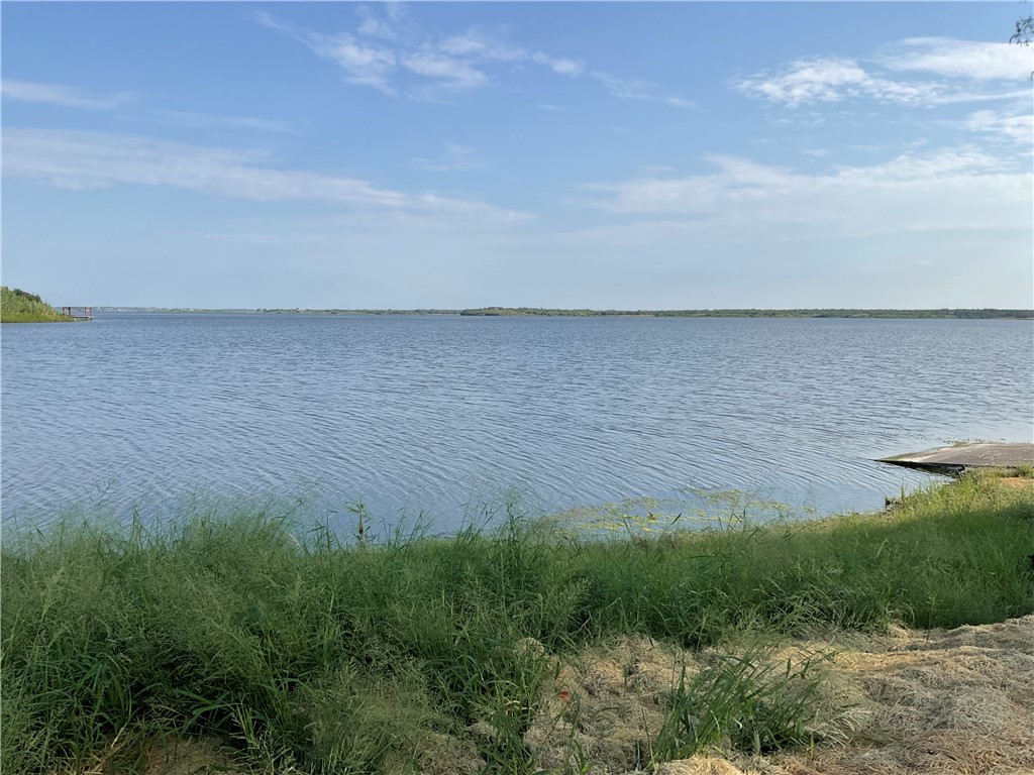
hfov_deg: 61.7
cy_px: 388
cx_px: 517
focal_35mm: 29
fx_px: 866
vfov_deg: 48.2
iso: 16
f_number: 1.8
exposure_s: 1/1912
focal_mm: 3
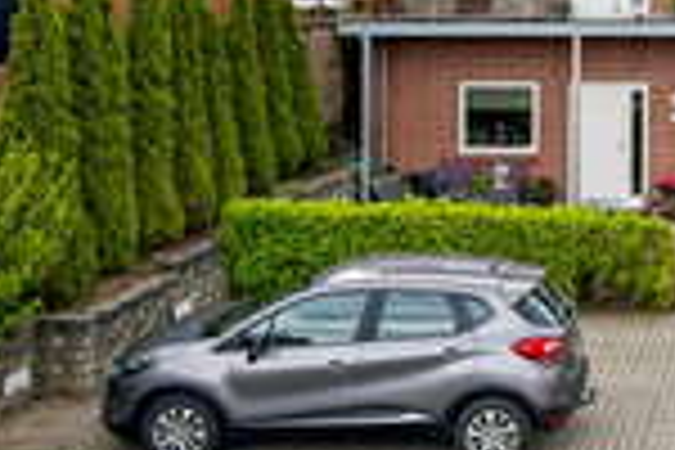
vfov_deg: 19.3
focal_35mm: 70
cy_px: 104
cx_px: 770
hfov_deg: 26.3
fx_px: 1312
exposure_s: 1/320
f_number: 5
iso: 100
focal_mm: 25
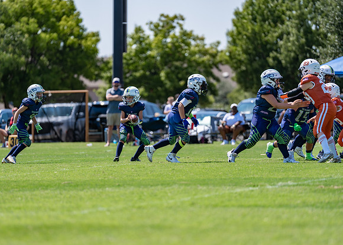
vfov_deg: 6.7
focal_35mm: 215
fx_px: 2096
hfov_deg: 9.4
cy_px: 122
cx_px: 159
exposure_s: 1/1600
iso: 100
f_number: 2.8
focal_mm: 200
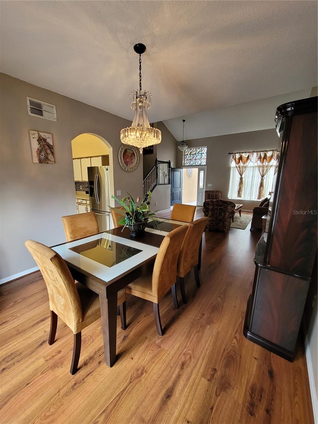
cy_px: 212
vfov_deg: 106.2
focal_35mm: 13
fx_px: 159
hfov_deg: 89.9
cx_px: 159
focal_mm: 2.2
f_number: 2.2
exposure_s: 1/60
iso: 200
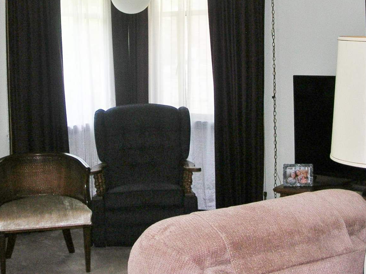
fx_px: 676
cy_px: 64
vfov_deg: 22.6
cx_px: 170
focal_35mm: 64
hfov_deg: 30.3
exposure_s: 1/30
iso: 50
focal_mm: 6
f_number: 2.7
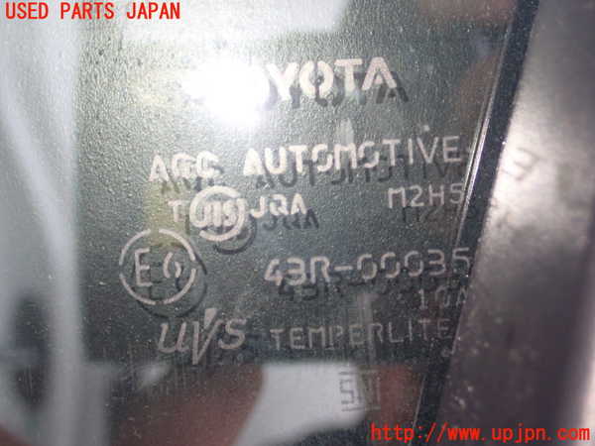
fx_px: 1049
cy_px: 223
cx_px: 298
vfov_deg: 24.0
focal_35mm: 61
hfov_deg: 31.7
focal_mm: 11.01
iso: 800
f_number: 3.6
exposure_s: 1/30
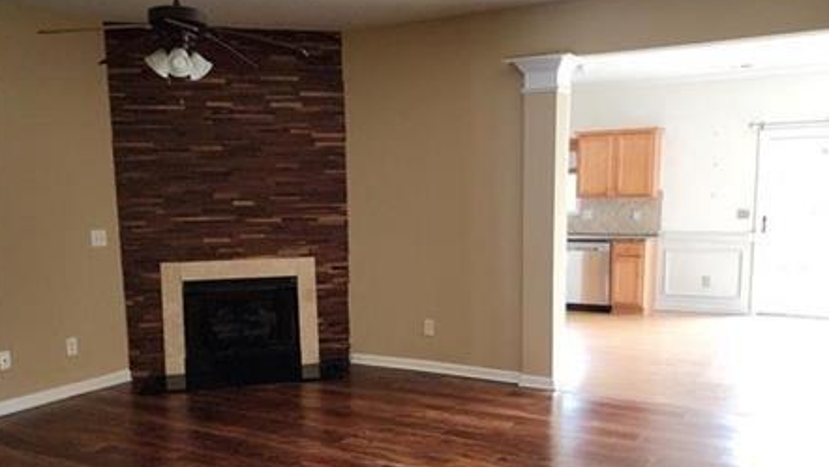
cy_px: 298
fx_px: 748
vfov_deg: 34.5
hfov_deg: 58.0
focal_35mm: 34
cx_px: 413
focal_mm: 6.4
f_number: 1.8
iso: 1000
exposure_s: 1/120
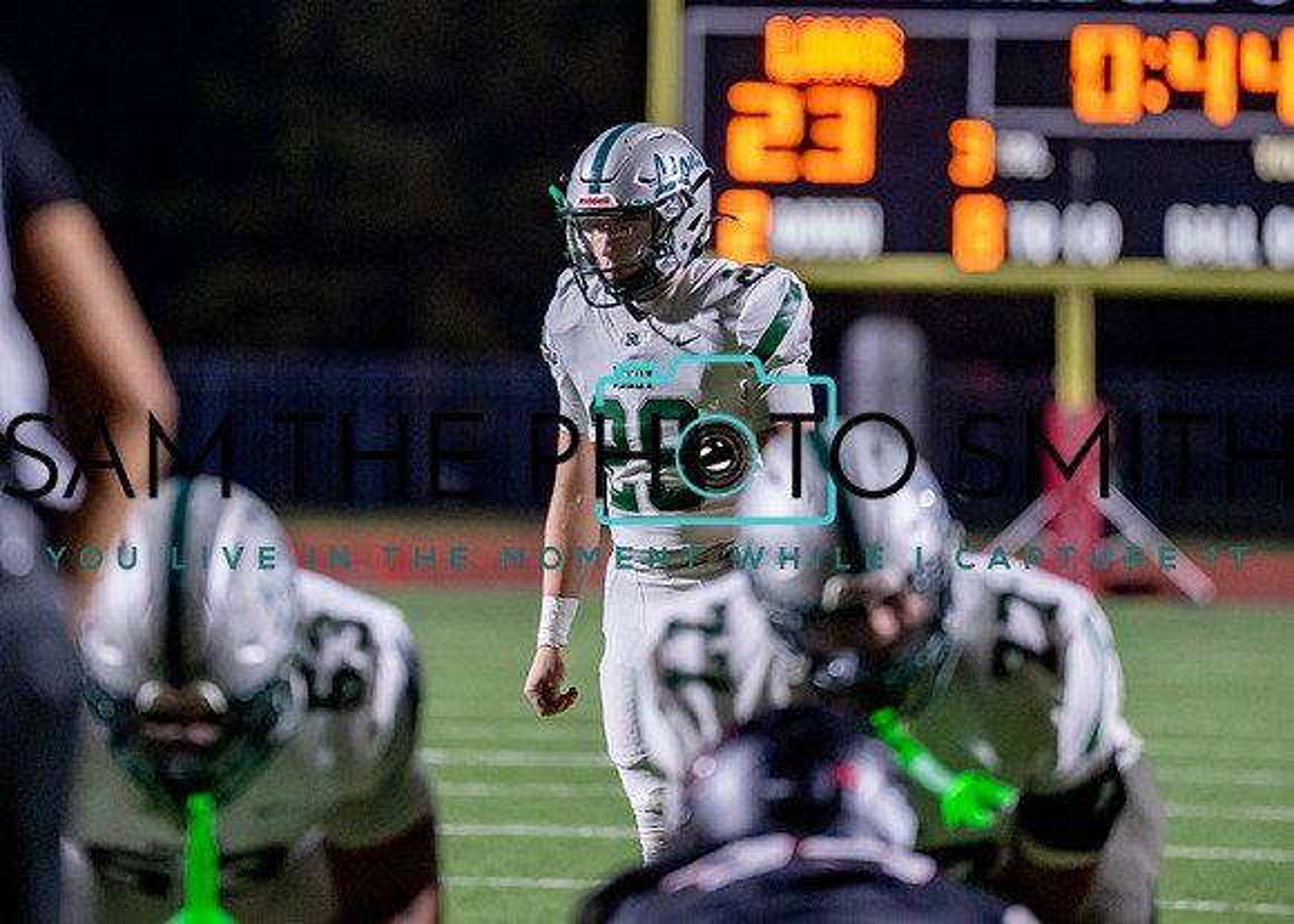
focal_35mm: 353
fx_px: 12975
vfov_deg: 4.1
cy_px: 285
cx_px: 594
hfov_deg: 5.7
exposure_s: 1/1000
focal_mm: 200
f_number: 2.8
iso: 4000
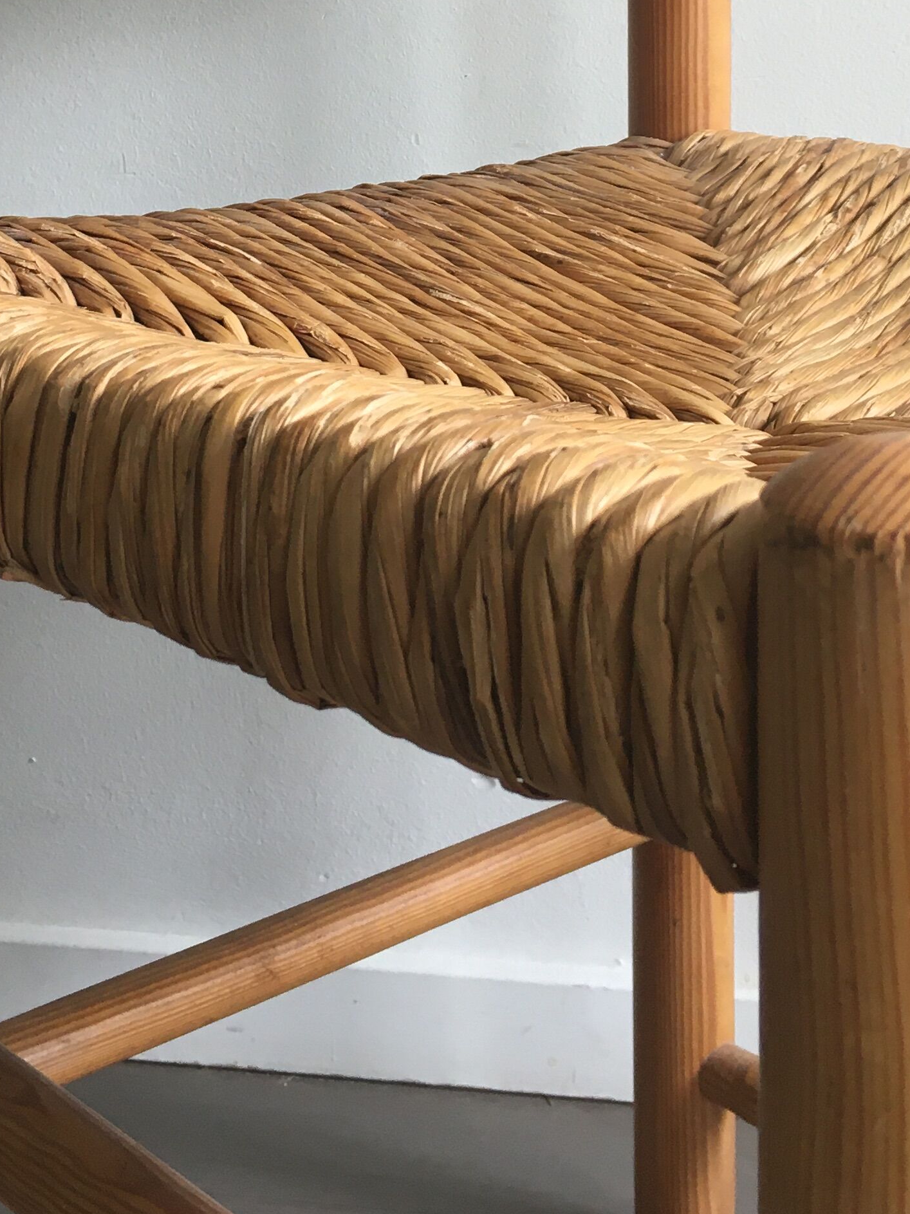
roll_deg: +0.1
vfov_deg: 29.3
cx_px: 413
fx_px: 2174
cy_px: 23
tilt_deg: -4.4
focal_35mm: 62
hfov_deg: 23.6
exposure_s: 1/33
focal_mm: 4.15
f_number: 2.2
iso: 25
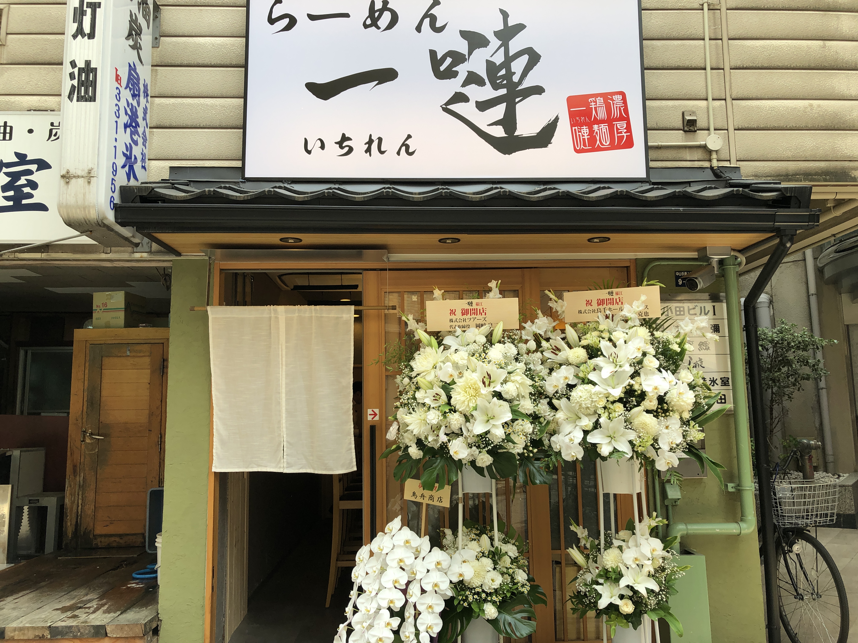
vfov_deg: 49.7
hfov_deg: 63.4
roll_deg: +0.6
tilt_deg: +7.2
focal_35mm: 28
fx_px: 694
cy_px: 322
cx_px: 429
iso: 20
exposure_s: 1/333
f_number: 1.8
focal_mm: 3.99
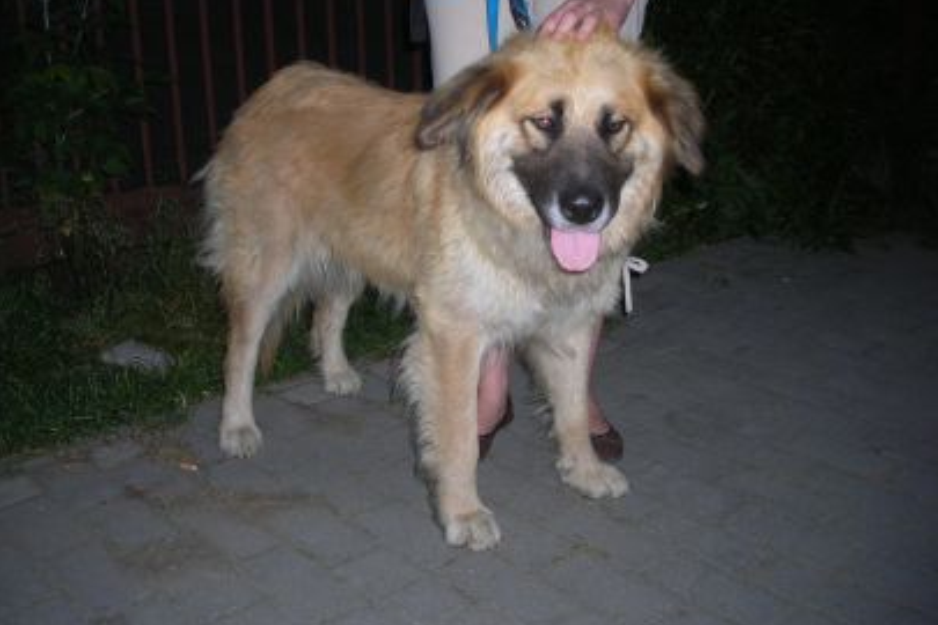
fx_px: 1042
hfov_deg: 48.5
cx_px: 470
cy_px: 295
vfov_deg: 33.4
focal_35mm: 40
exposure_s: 1/60.1
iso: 76
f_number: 3.2
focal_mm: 6.3
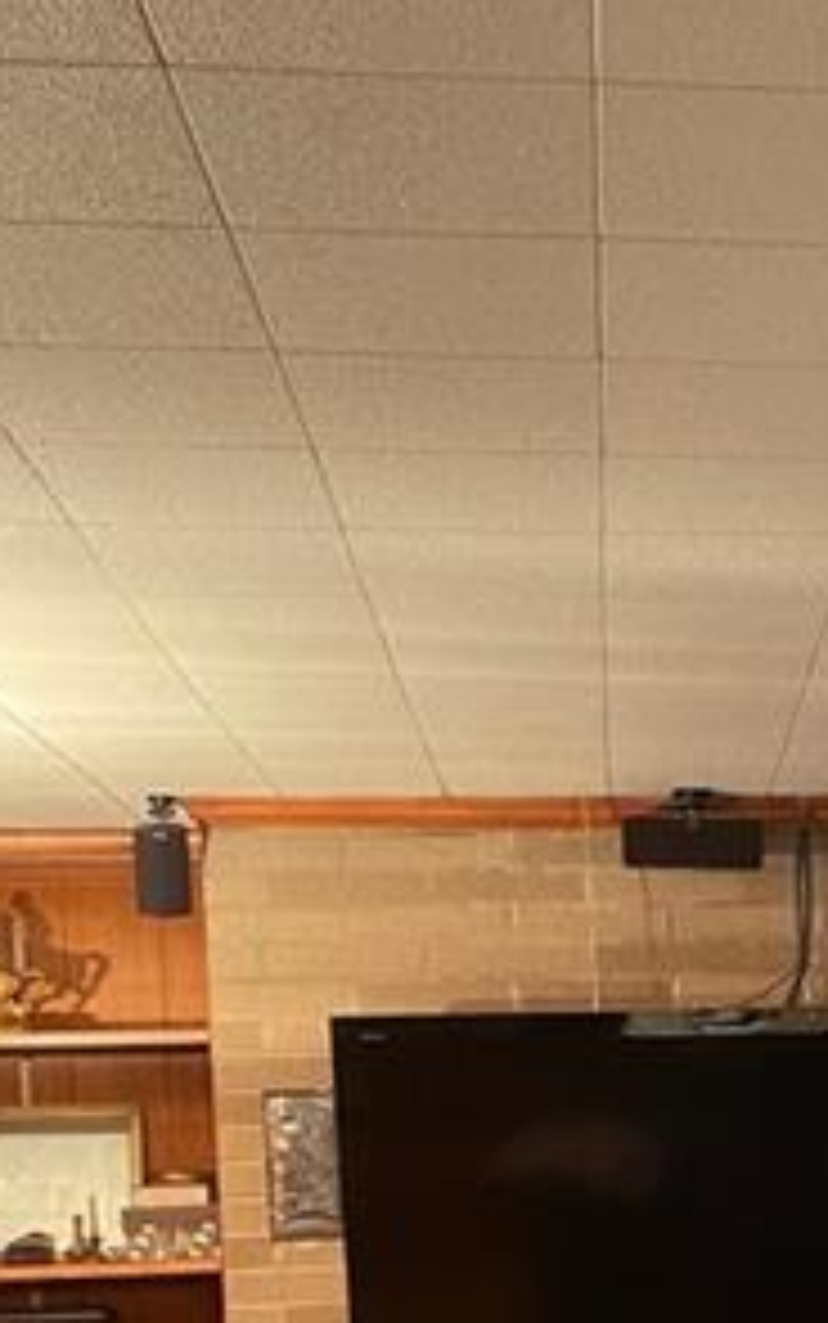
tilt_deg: -3.2
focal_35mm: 72
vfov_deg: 26.8
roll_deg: +2.1
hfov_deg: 17.3
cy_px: 1359
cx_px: 981
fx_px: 2597
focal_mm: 4.2
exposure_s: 1/40
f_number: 1.6
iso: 500
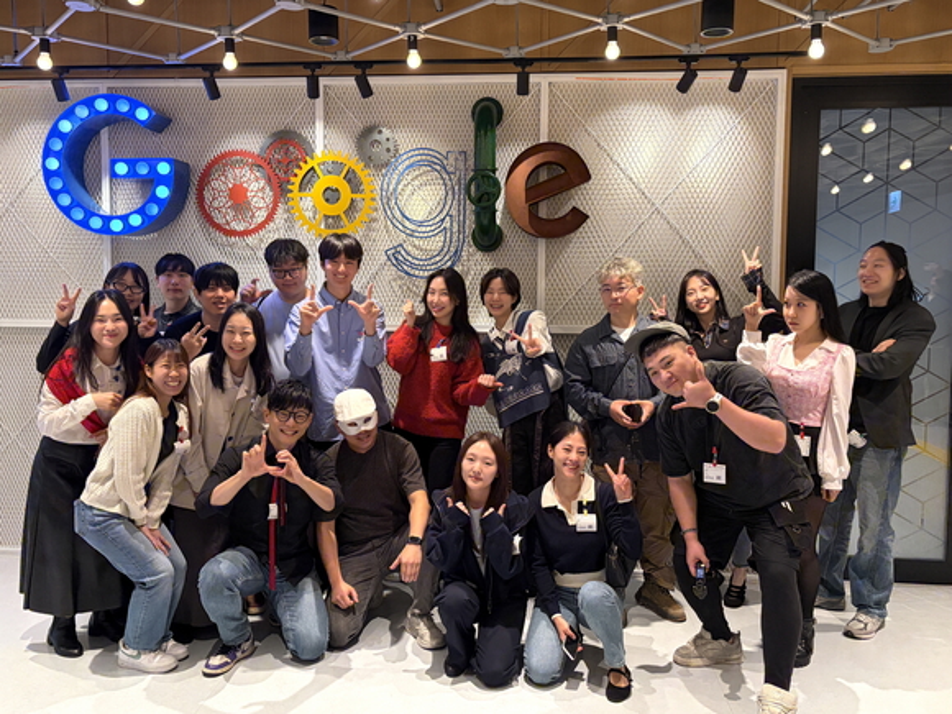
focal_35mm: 26
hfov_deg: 67.3
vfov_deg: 53.1
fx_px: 715
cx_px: 476
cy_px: 357
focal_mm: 5.96
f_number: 1.6
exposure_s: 1/120
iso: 160
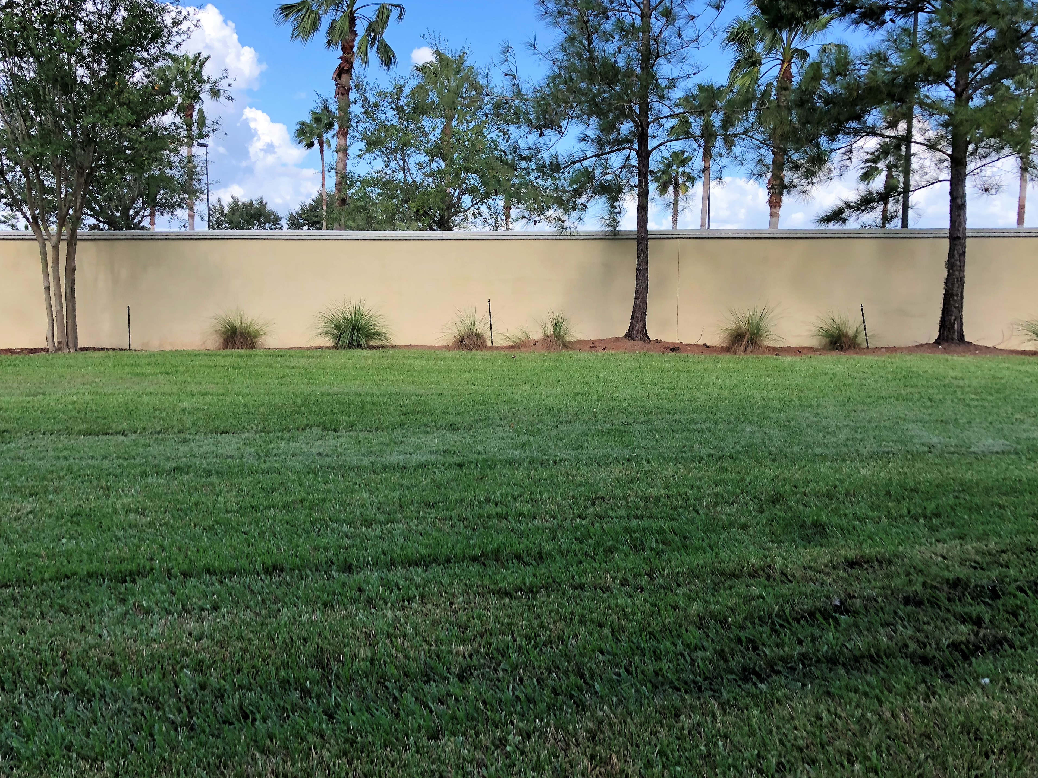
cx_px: 519
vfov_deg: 48.2
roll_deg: +2.0
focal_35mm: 29
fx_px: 870
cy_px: 389
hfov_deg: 61.7
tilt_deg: -10.9
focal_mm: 3.99
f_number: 1.8
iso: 20
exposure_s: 1/398
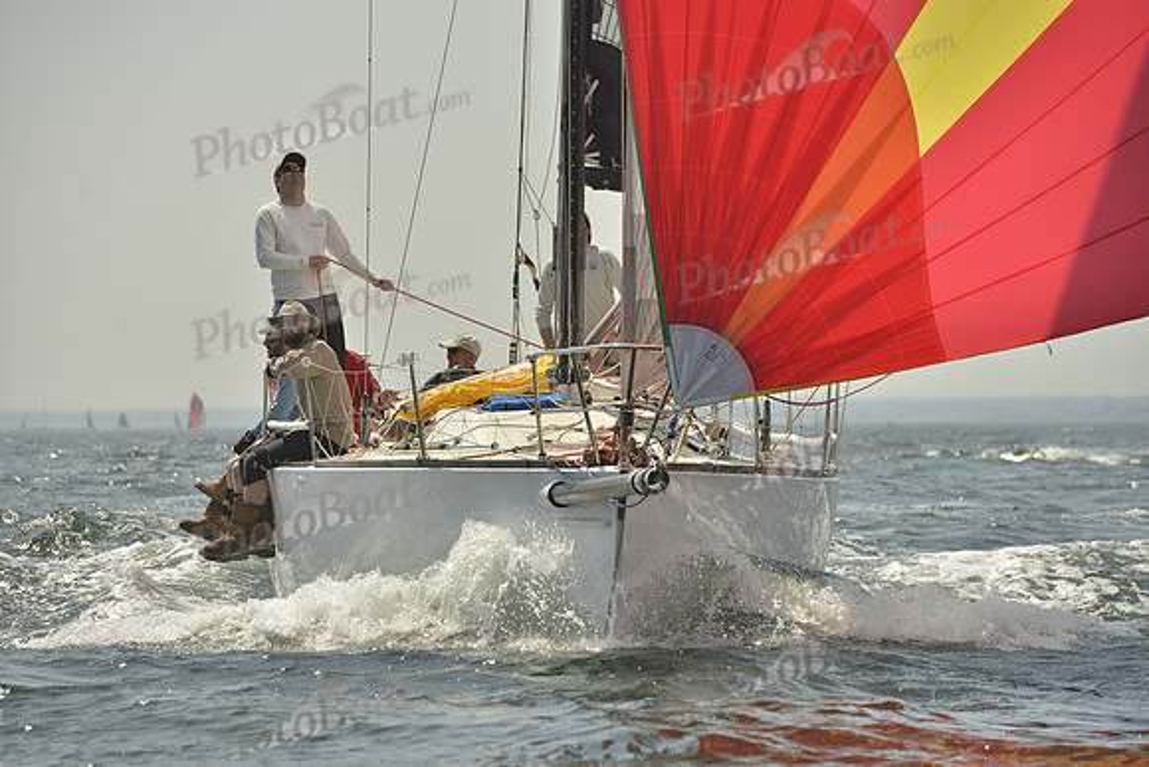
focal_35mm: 190
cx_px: 574
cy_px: 384
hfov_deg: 10.8
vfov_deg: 7.2
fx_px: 6065
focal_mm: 190
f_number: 8
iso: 200
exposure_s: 1/1250
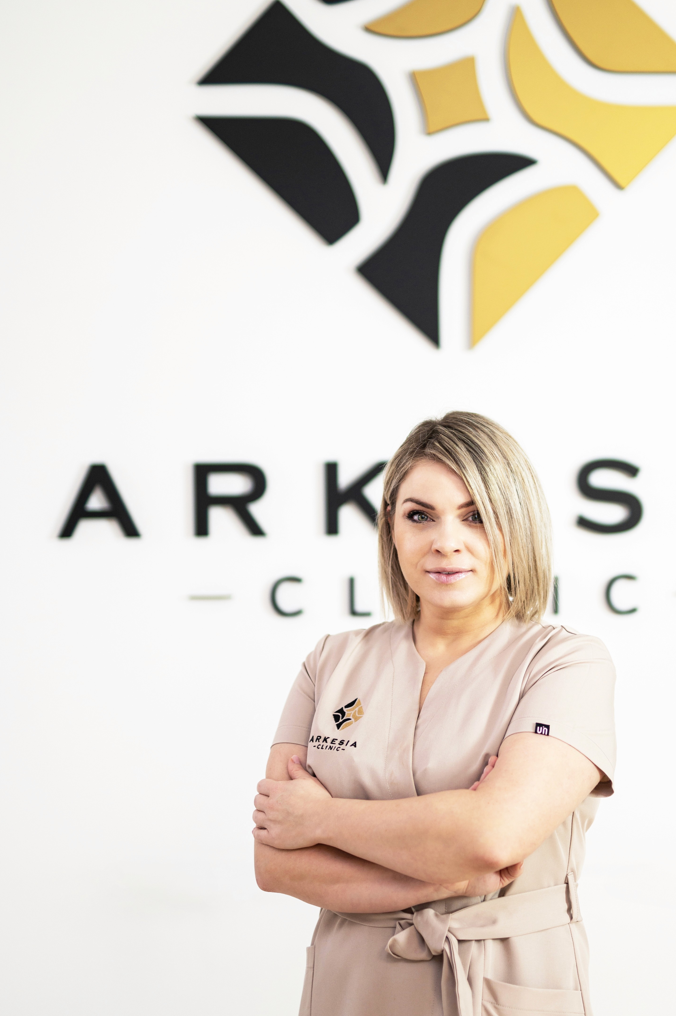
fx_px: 1974
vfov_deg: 28.9
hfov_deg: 19.4
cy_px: 506
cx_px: 456
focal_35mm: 70
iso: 200
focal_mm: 50
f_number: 1.6
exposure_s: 1/200
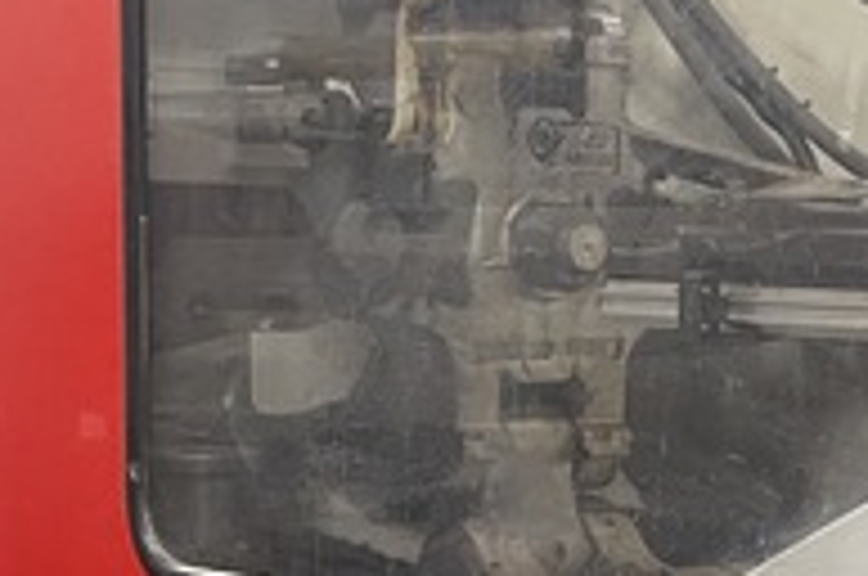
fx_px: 2600
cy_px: 558
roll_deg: -3.1
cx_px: 1039
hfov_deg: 18.0
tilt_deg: -6.8
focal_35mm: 108
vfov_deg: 12.5
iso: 400
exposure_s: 1/40
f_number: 1.6
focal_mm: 5.1
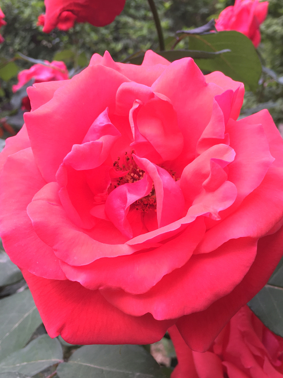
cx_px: 152
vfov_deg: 48.9
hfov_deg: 37.7
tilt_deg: -11.4
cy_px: 209
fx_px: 414
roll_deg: -5.0
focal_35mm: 38
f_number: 2.2
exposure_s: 1/144
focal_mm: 4.15
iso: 25
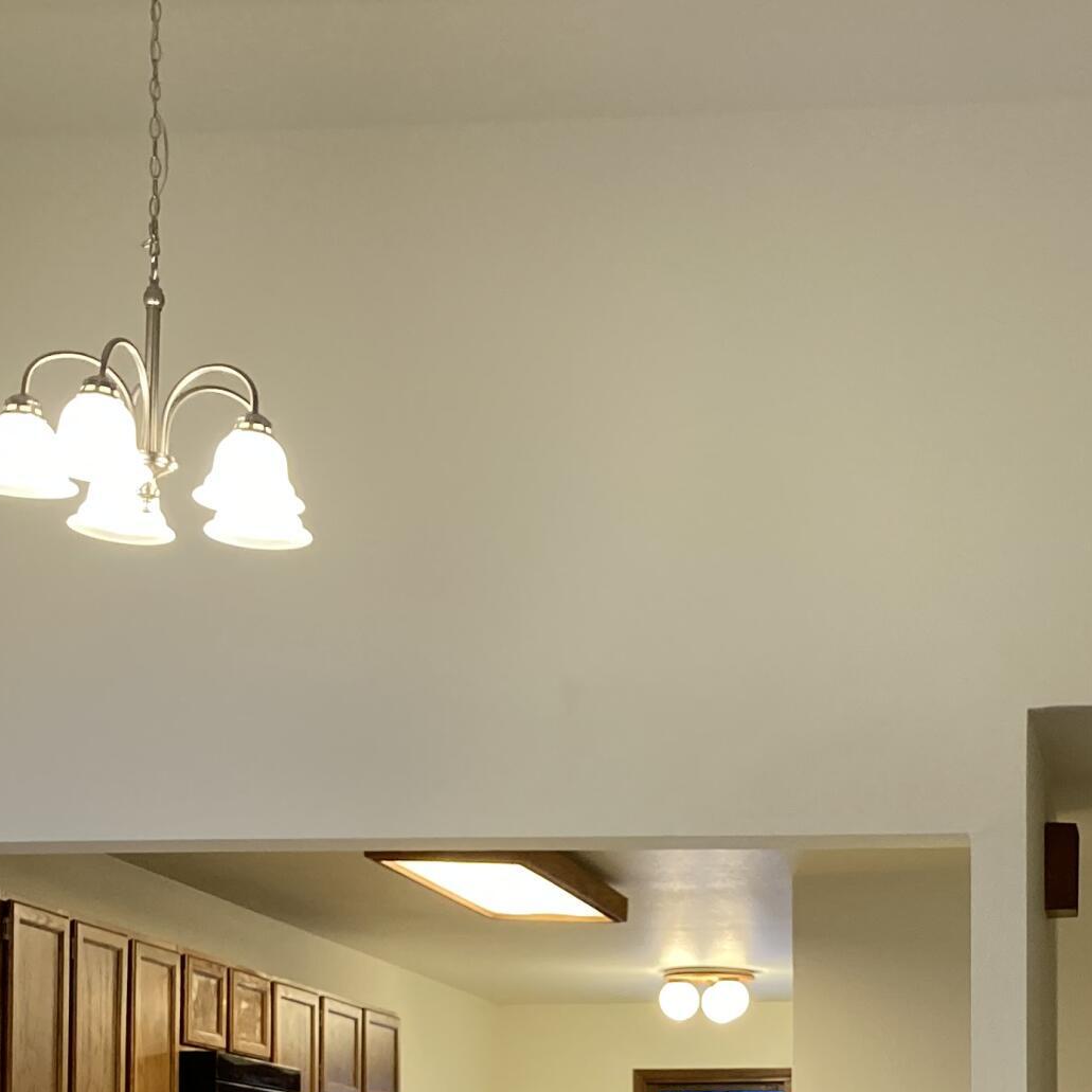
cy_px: 1175
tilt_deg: -0.2
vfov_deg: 22.7
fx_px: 2570
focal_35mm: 72
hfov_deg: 23.4
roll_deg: -0.4
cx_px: 962
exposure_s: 1/60
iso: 125
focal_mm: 3.99
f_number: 1.8
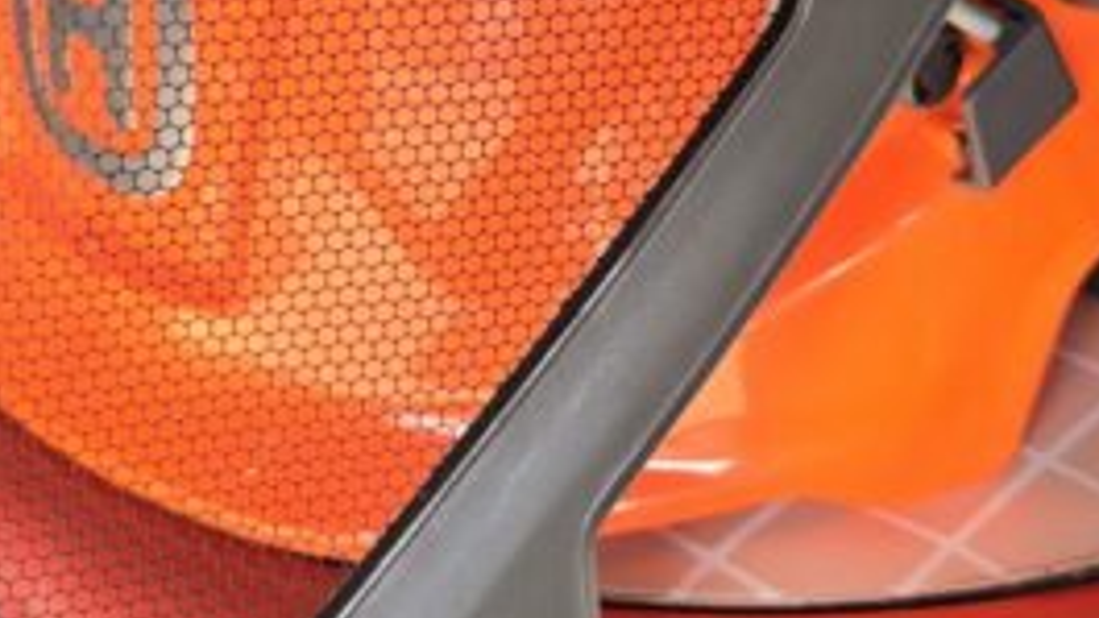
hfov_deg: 22.0
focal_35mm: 97
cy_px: -12
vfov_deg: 12.3
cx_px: 581
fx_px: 2826
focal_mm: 5.4
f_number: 1.8
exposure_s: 1/180
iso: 40
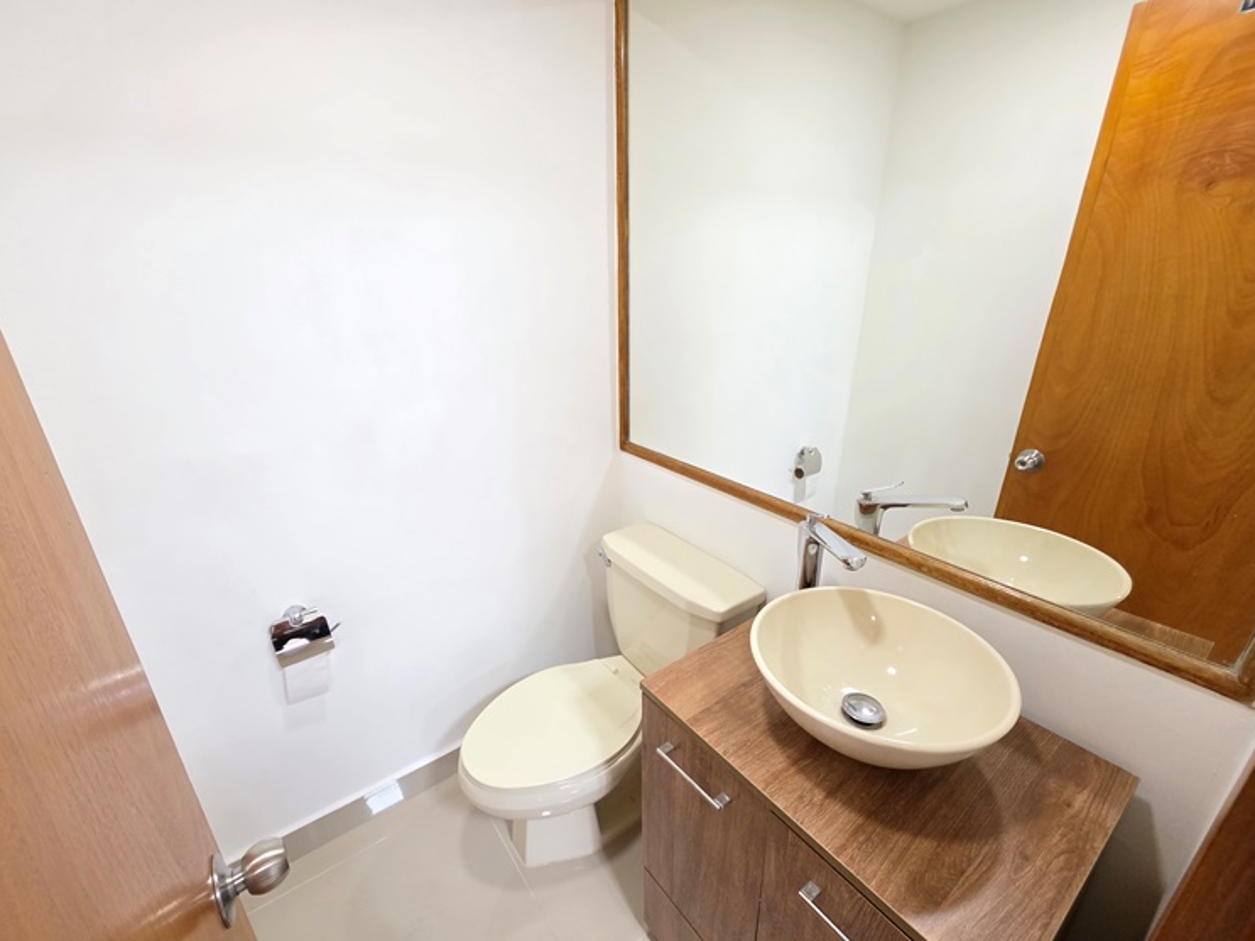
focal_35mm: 14
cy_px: 500
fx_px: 507
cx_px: 617
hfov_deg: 102.1
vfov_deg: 85.6
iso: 500
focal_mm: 2.2
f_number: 1.9
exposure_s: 1/60
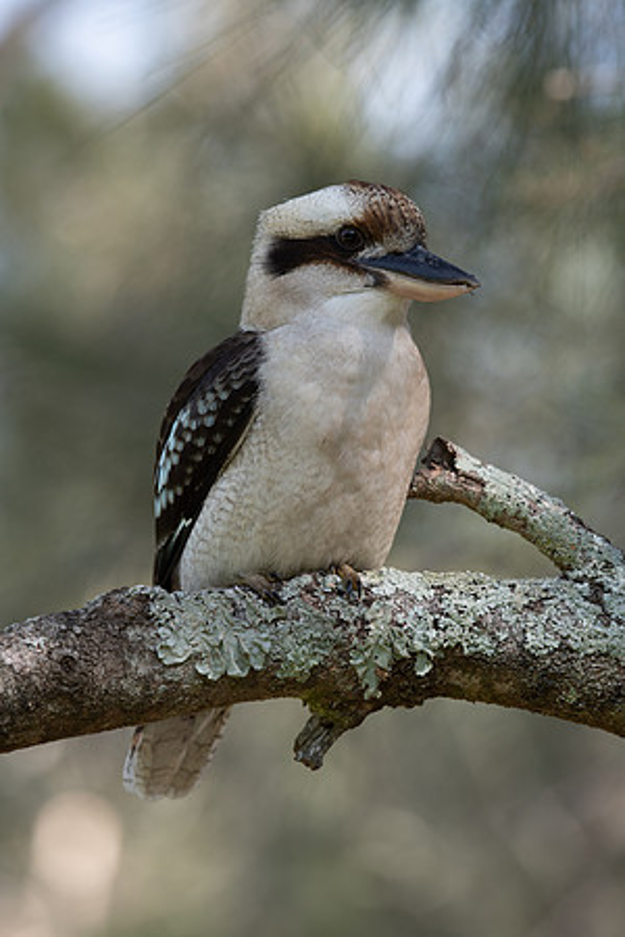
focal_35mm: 310
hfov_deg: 4.4
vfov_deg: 6.6
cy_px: 468
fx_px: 8072
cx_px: 312
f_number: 5.6
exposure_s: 1/200
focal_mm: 310
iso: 250
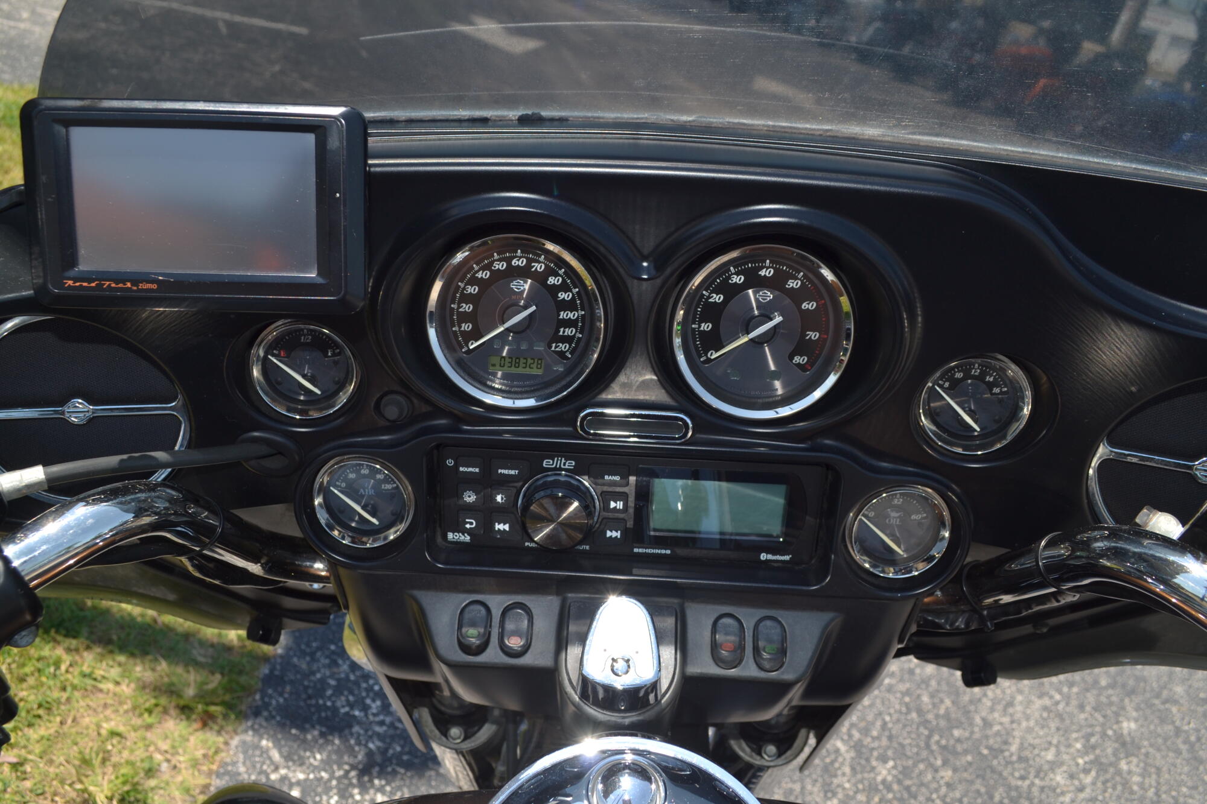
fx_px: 1006
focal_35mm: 30
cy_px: 402
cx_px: 604
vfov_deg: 43.6
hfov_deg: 61.9
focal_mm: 20
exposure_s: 1/200
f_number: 7.1
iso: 100
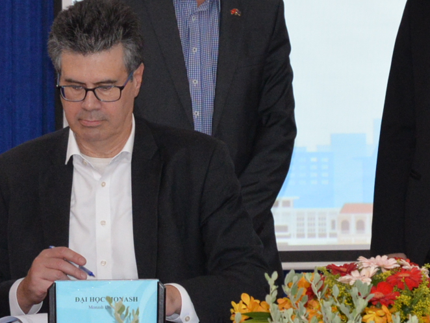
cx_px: 377
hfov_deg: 6.7
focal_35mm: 297
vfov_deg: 5.0
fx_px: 3691
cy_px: 16
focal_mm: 68
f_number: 5.6
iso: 2000
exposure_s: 1/160
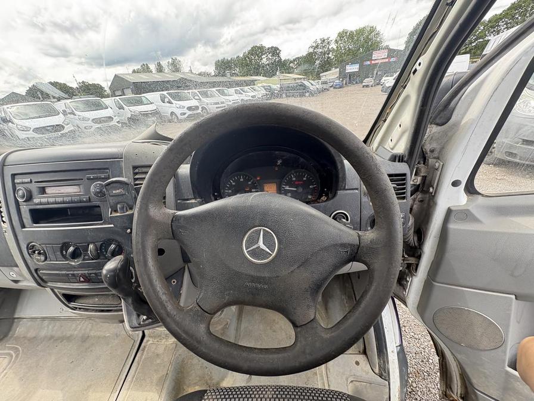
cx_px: 267
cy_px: 200
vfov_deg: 85.7
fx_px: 216
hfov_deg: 102.1
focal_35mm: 14
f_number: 2.2
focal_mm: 2.22
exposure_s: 1/106
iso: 64
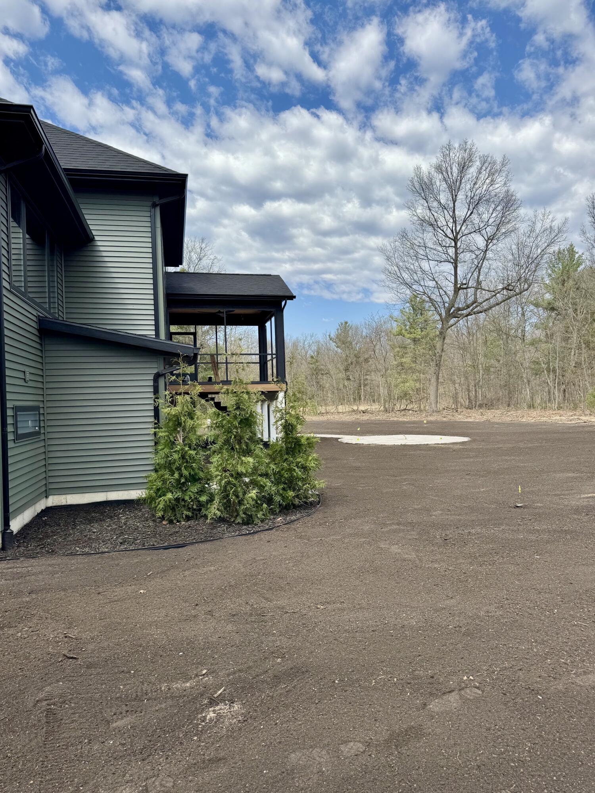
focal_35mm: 24
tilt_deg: +1.0
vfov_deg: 71.6
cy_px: 396
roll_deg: +0.4
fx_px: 550
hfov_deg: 56.8
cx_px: 298
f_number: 1.78
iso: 80
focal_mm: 6.76
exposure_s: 1/4049
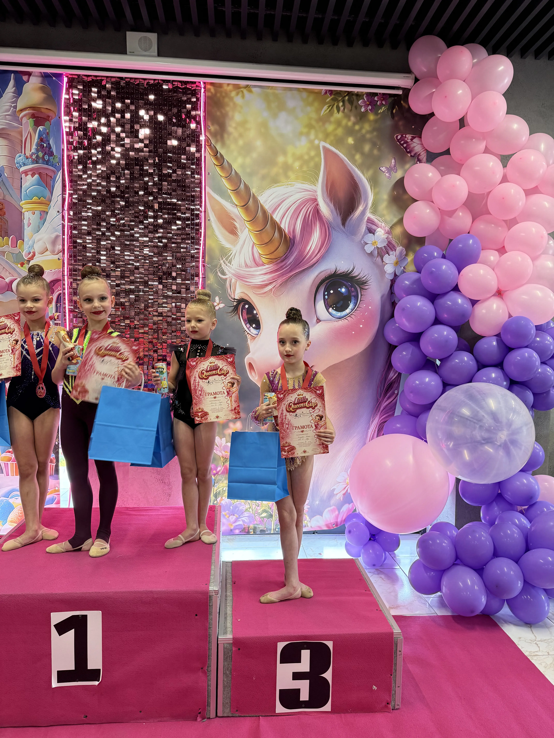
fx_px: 512
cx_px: 277
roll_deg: -1.4
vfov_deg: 71.6
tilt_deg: -2.2
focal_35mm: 24
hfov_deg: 56.8
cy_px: 369
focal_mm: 6.76
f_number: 1.78
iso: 250
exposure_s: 1/50
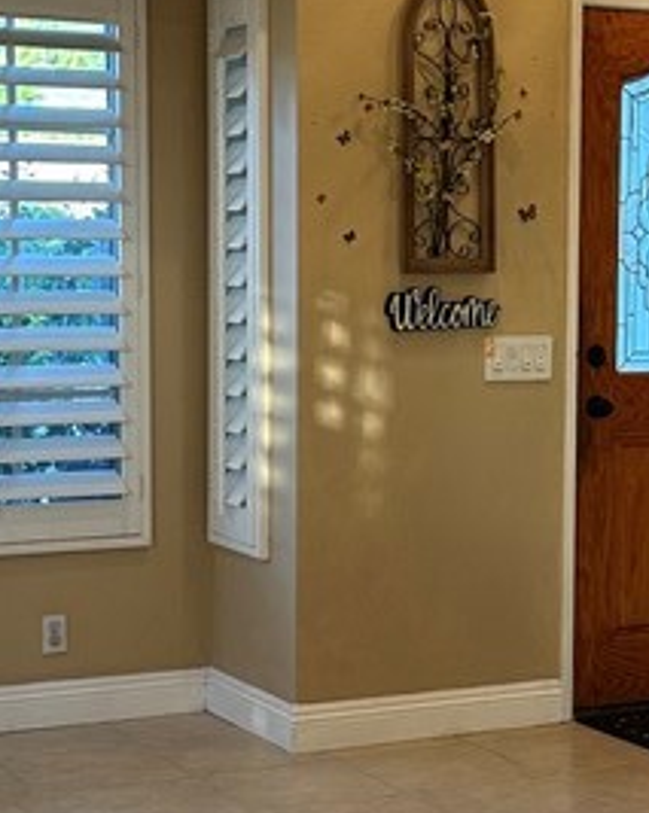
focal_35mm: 90
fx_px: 2165
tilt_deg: -6.1
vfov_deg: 21.3
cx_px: 530
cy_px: 493
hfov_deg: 16.9
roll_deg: -1.3
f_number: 1.78
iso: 125
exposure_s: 1/60
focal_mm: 6.86
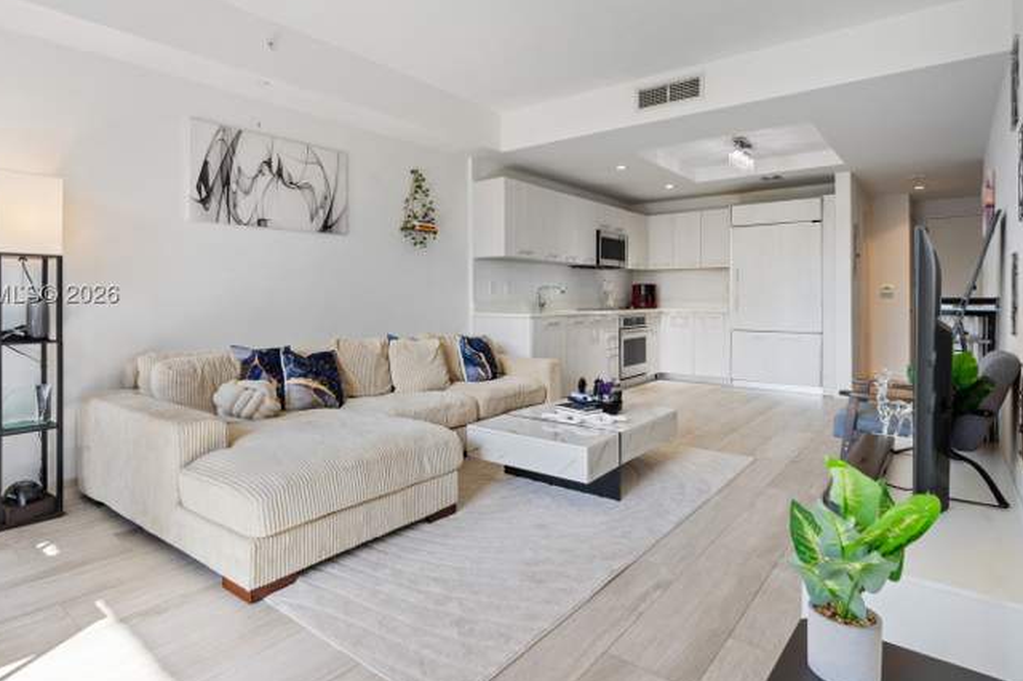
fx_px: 568
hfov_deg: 83.5
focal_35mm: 20
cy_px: 298
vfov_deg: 61.7
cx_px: 440
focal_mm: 16
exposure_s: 1/25
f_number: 9
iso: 800
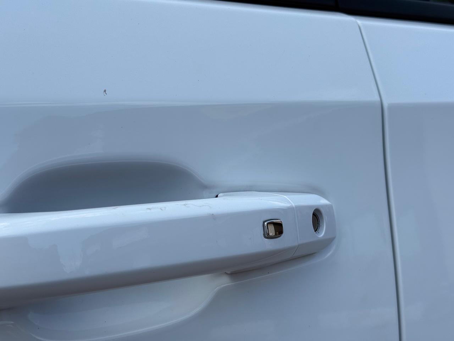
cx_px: 227
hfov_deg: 39.7
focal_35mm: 48
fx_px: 630
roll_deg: -0.3
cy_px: 170
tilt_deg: +0.0
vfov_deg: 30.3
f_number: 1.78
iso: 64
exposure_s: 1/3534
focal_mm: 6.76
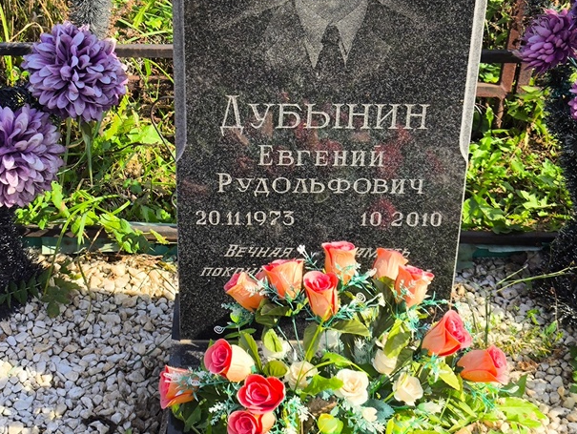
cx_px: 236
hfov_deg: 29.3
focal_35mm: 66
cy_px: 150
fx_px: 1101
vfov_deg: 22.2
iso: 50
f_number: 1.7
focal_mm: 4.71
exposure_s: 1/811
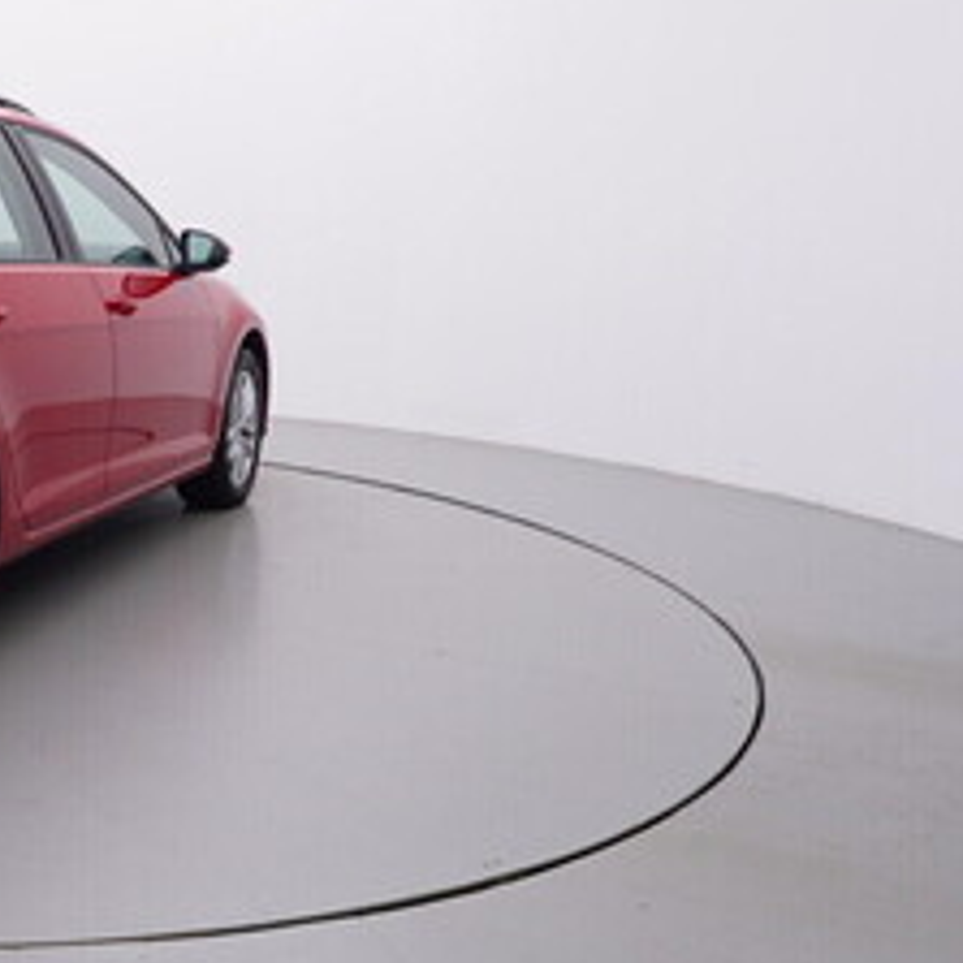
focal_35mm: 47
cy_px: 417
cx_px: -196
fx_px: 1481
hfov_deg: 30.5
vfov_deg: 36.0
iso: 200
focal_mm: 15
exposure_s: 1/80
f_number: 5
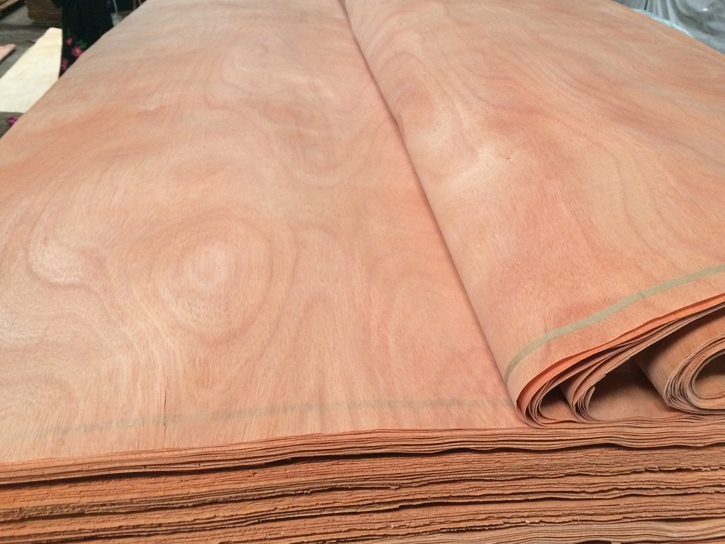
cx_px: 431
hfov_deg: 52.3
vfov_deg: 40.6
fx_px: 733
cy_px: 226
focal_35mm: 35
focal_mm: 4.15
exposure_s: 1/17
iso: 250
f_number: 2.2
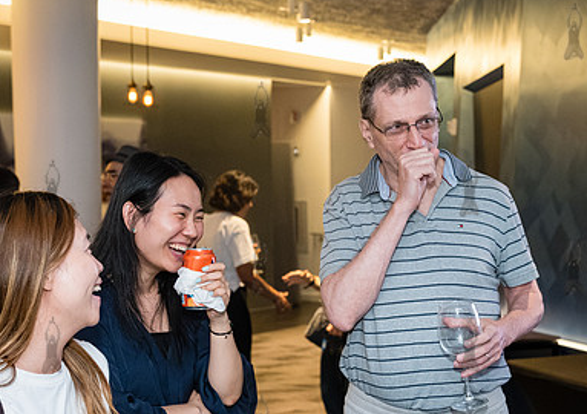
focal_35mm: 72
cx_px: 317
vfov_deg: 19.6
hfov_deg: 27.6
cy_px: 246
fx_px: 1195
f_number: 4.5
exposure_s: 1/160
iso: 6400
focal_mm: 43
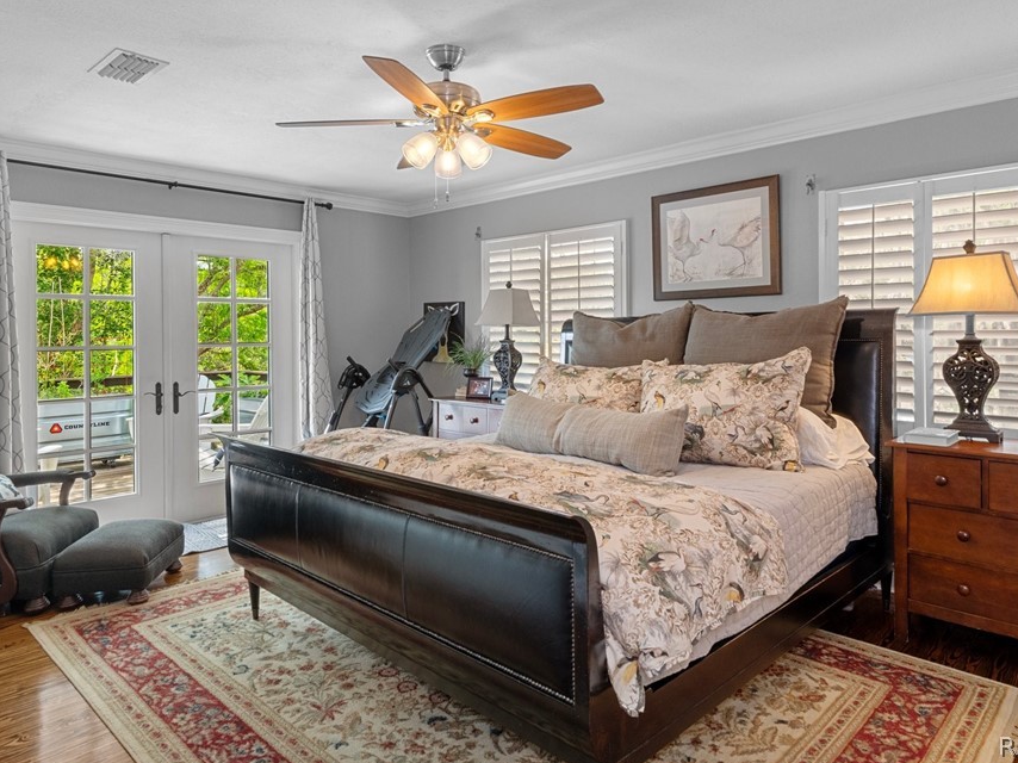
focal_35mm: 22
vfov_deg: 60.9
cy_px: 334
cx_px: 511
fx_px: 647
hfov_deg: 76.4
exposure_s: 1
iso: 320
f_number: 9.5
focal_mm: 12
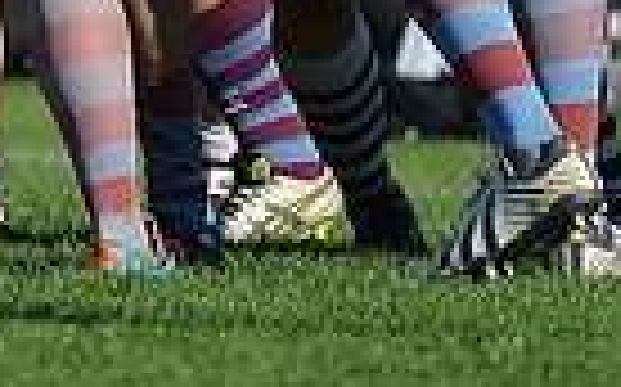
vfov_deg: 1.1
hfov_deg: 1.8
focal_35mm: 1160
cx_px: 18
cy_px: -448
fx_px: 19616
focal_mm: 270
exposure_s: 1/2000
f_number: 4
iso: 320
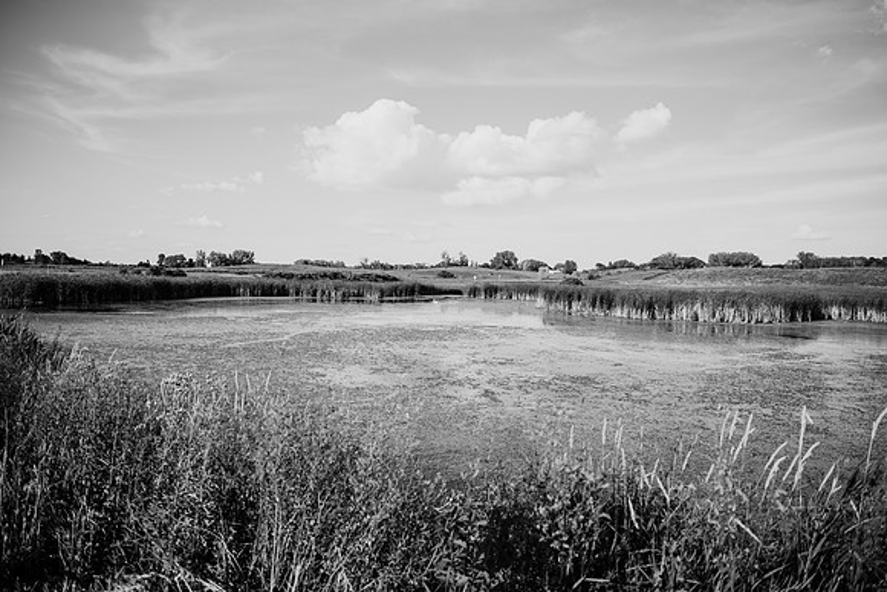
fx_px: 591
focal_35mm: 24
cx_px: 444
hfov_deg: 73.7
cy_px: 296
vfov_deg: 53.2
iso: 100
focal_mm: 24
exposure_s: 1/1600
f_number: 2.2
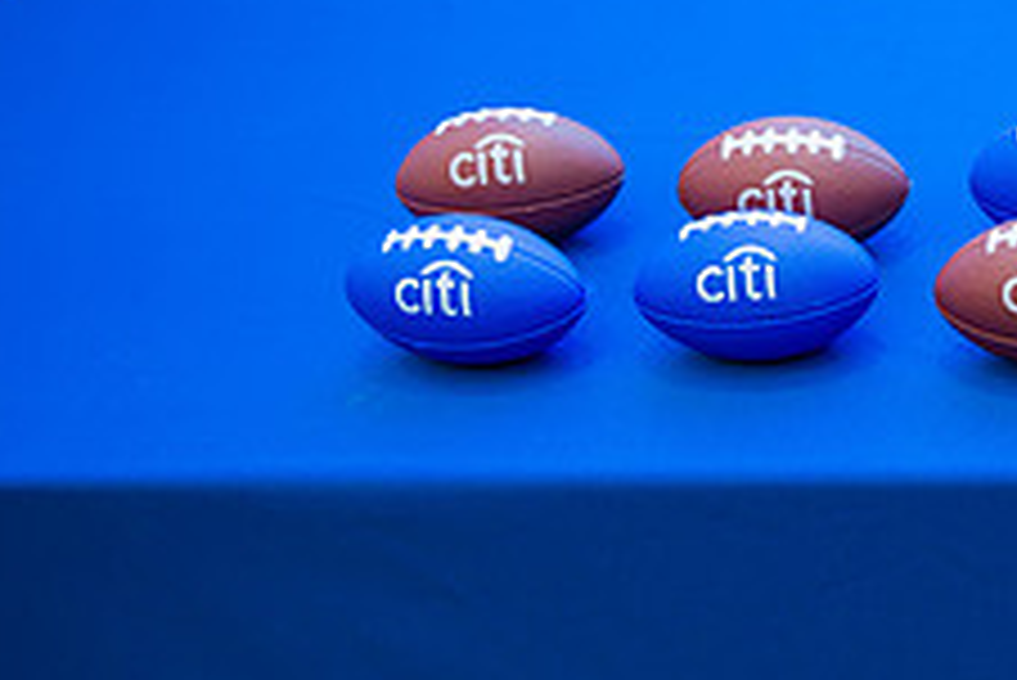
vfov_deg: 16.4
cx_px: 1292
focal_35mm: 82
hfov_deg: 22.4
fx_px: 2318
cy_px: 657
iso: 640
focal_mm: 32
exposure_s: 1/200
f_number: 4
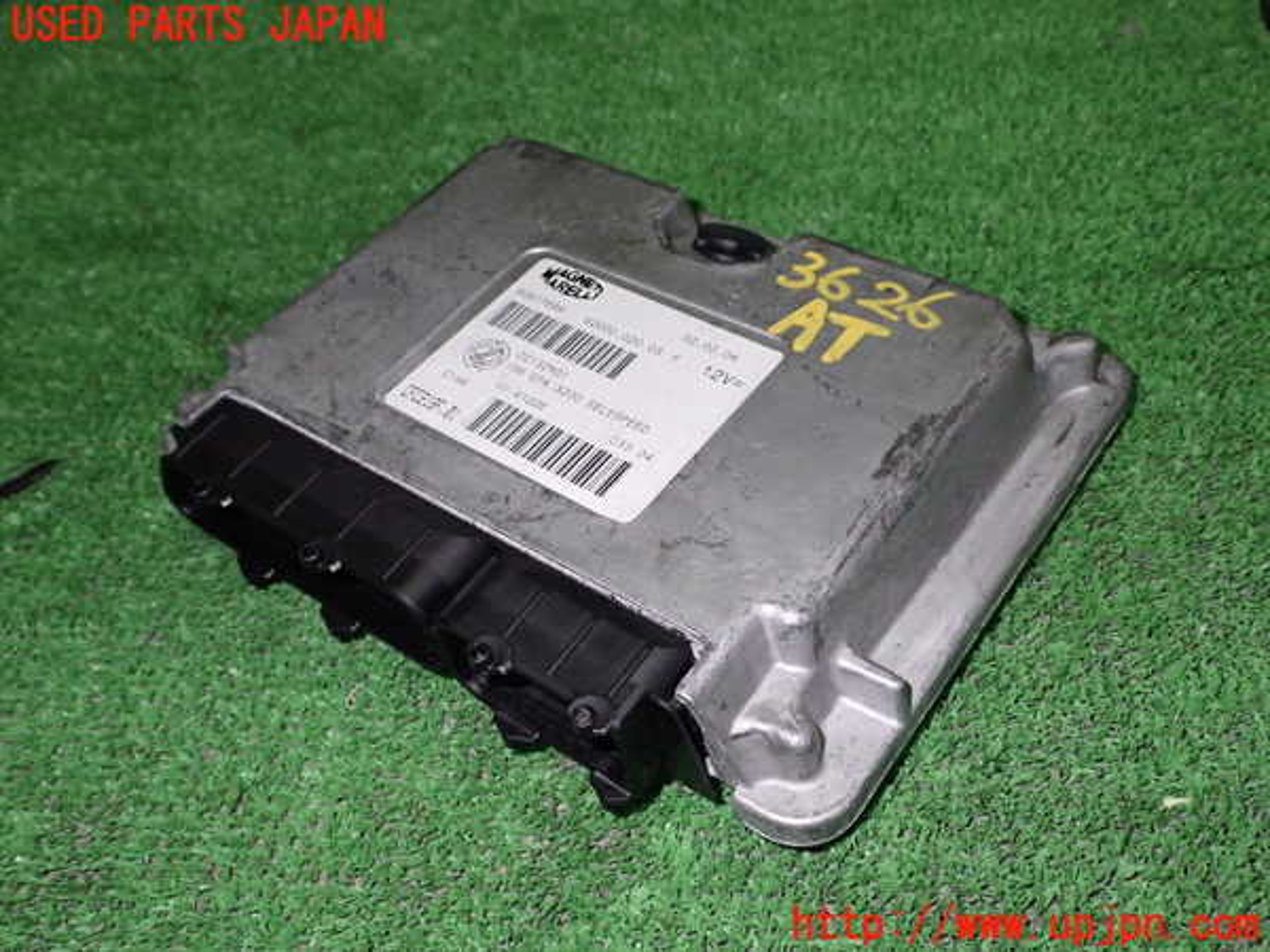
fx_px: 1321
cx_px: 635
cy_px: 476
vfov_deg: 39.7
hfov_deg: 51.4
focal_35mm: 36
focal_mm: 6.37
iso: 500
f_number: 10
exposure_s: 1/40
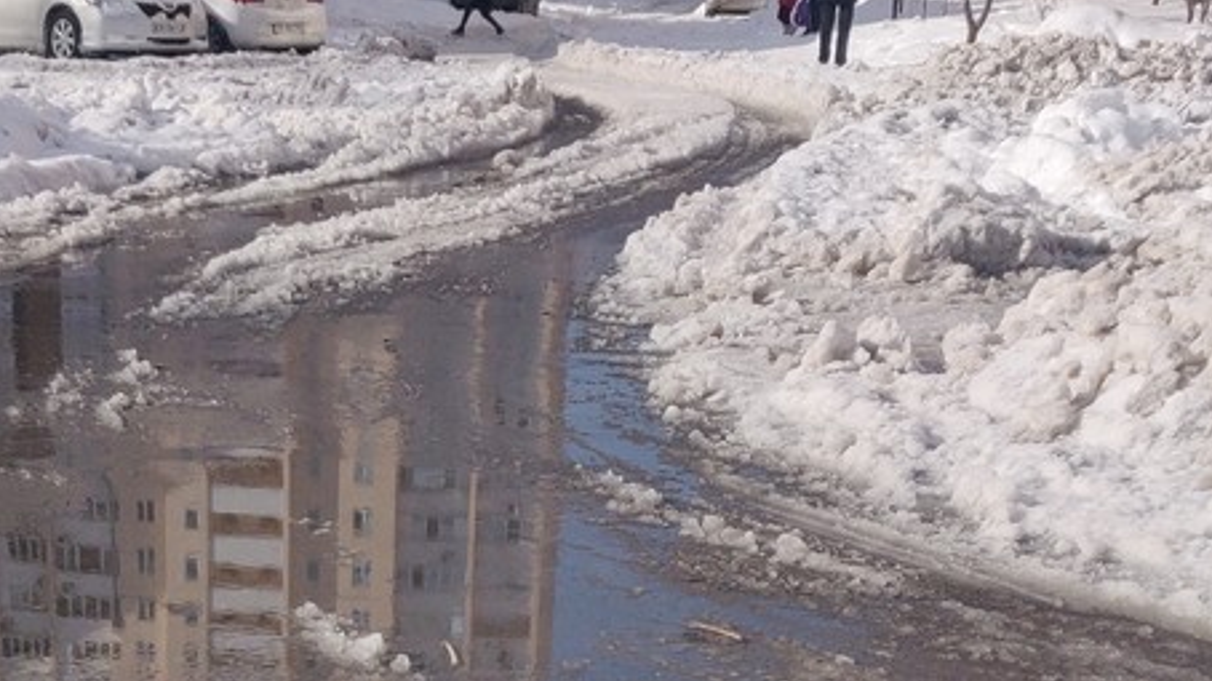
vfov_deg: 15.6
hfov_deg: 28.8
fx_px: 2313
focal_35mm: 72
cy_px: 985
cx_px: 275
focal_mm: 4.25
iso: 100
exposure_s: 1/3234
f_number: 1.7
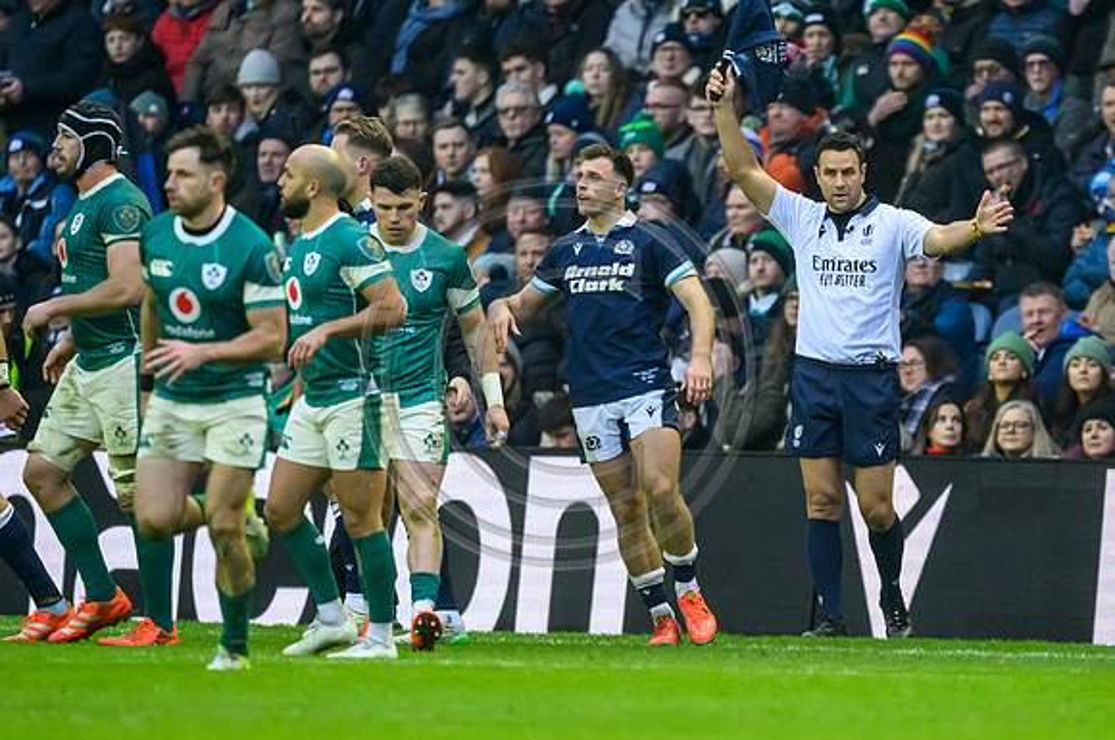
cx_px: 839
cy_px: 485
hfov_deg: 2.4
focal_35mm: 852
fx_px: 26352
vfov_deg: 1.6
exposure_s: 1/1600
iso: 6400
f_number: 4
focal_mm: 560
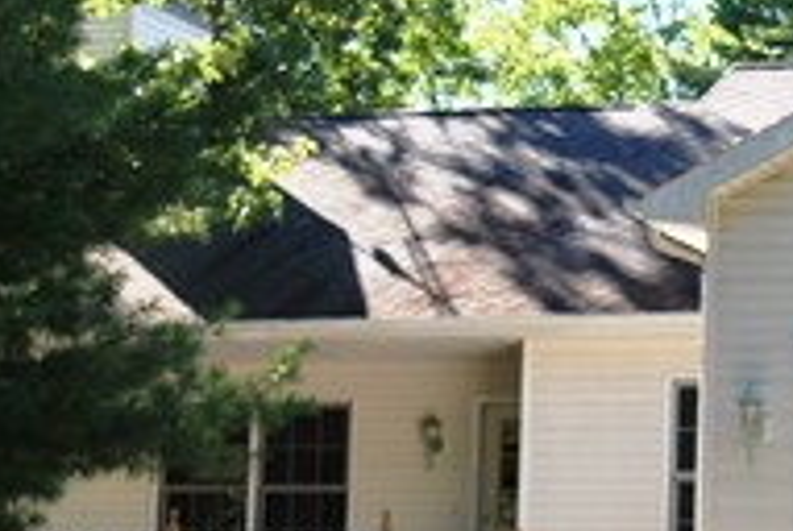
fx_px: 3214
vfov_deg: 9.4
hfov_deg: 13.8
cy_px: 340
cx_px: 822
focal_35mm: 146
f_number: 4.5
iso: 100
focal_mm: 29
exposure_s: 1/200
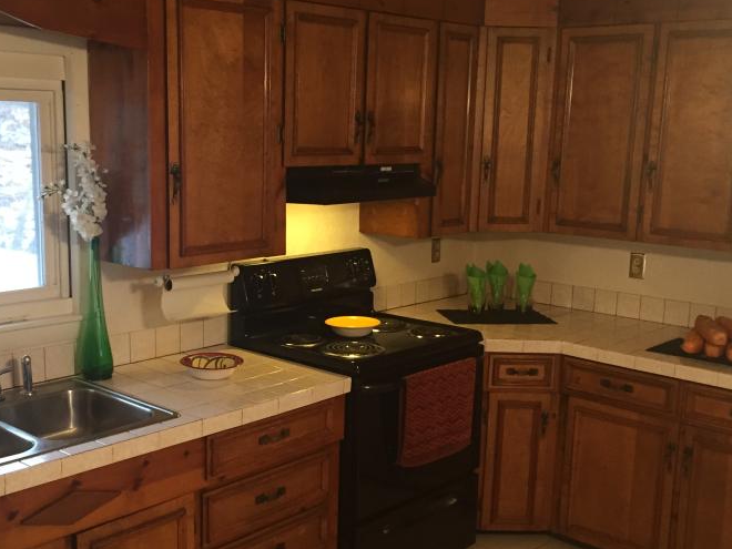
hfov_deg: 42.0
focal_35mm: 45
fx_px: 952
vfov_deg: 32.2
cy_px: 303
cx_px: 325
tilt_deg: -10.7
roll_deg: -1.1
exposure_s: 1/30
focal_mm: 4.15
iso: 160
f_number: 2.2
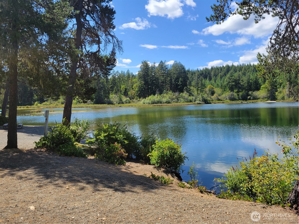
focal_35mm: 26
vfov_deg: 53.1
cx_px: 150
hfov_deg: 67.3
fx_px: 225
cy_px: 112
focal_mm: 5.4
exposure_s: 1/1746
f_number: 1.8
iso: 40
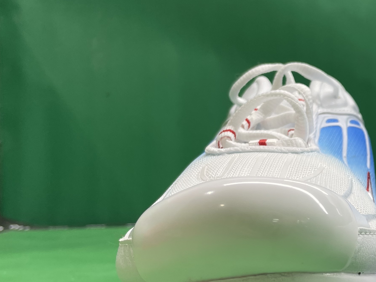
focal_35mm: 59
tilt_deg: -2.1
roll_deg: +0.3
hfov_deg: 30.2
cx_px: 385
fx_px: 641
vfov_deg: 24.5
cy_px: 216
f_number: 1.6
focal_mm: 4.2
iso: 50
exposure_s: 1/100
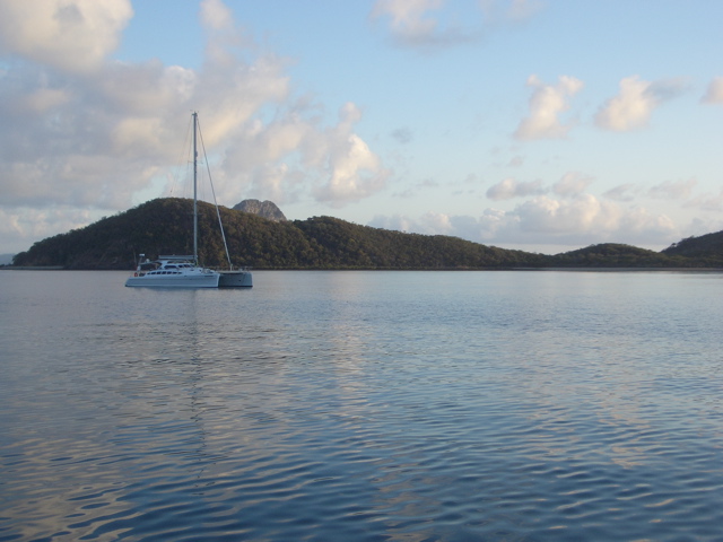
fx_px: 1023
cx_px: 362
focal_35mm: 49
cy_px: 271
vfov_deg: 29.7
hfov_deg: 38.9
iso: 50
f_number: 5
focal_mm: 8.2
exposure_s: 1/125
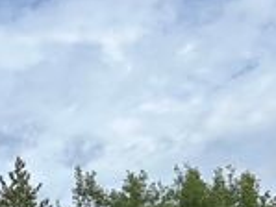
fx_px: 694
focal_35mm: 87
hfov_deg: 20.1
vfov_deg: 15.3
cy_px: 339
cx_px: -106
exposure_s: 1/2165
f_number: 1.5
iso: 50
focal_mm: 5.7
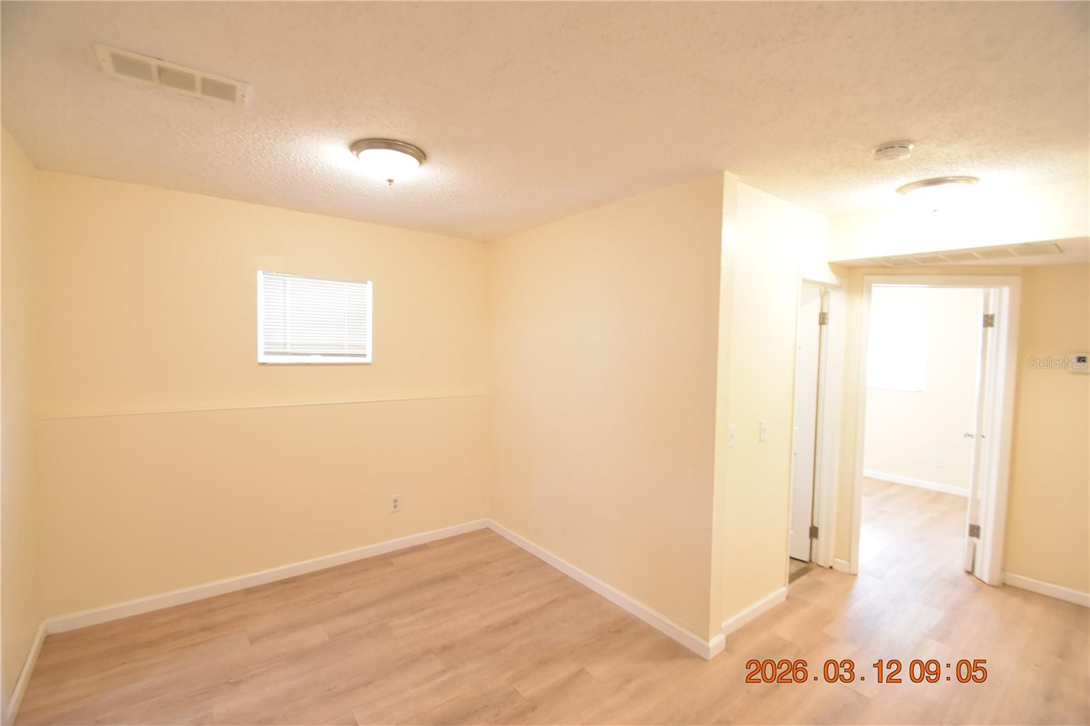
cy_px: 363
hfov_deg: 100.4
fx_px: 454
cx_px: 545
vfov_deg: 77.3
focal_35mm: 15
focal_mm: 10
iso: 800
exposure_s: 1/30
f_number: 3.5
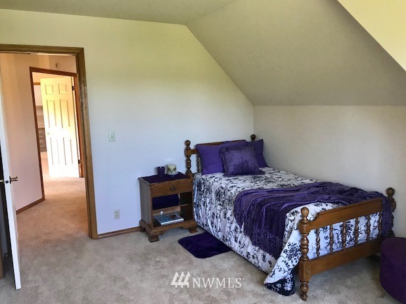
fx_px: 340
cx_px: 208
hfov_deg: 61.7
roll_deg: +1.5
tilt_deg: -8.1
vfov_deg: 48.2
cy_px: 147
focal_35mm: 29
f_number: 1.8
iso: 32
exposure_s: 1/30
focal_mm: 3.99
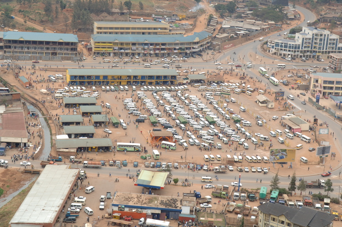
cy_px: 114
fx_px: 783
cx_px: 171
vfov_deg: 16.5
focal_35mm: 82
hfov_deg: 24.6
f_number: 9.5
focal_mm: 55
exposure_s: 1/350
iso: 500
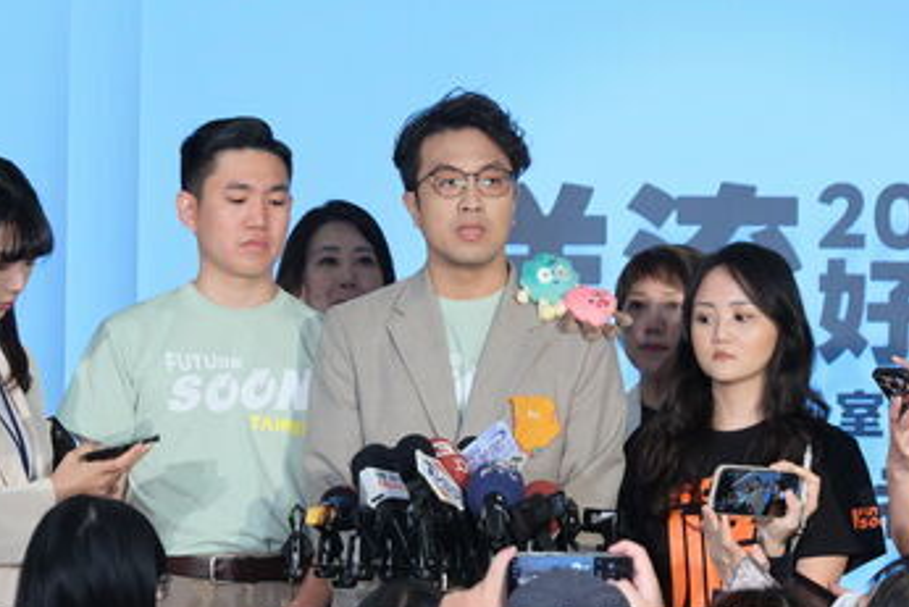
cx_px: 470
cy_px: 340
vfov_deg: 14.3
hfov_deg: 21.2
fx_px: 2425
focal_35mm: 96
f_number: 2.8
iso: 800
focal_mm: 55
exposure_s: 1/250
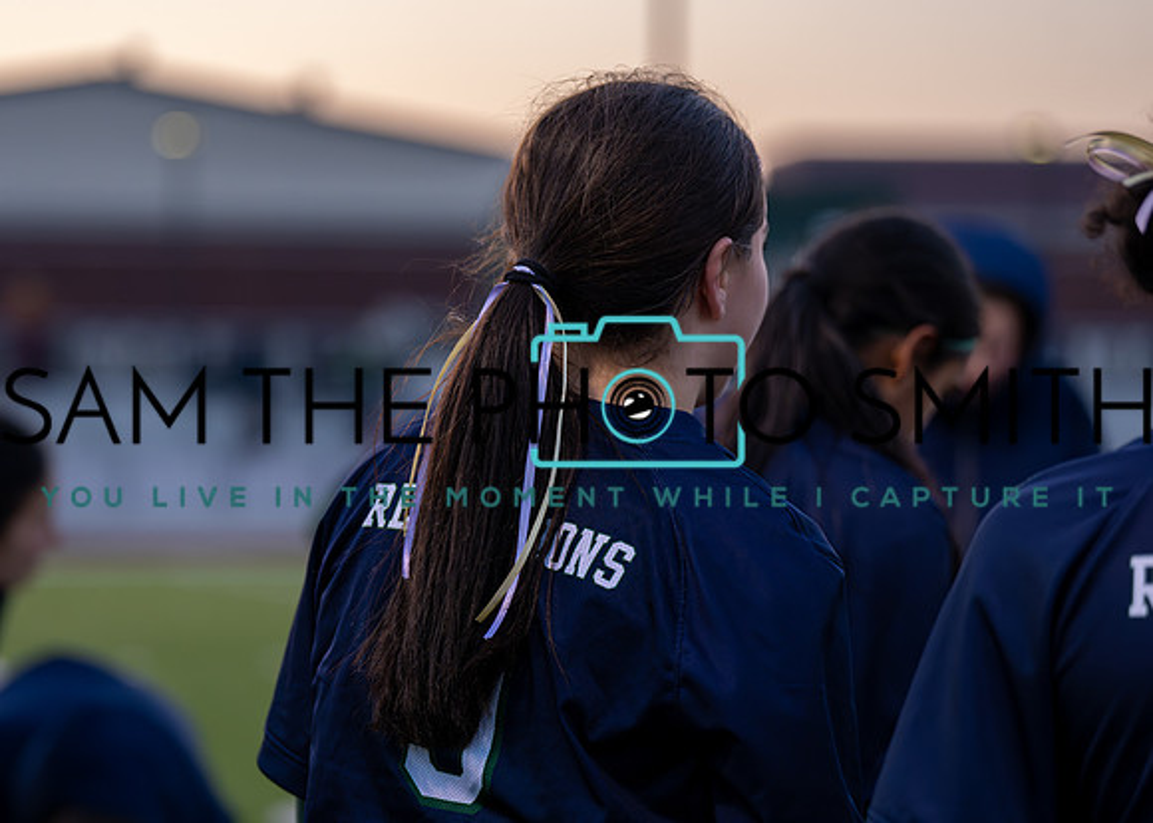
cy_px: 405
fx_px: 3889
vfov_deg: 12.1
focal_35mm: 119
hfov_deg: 16.8
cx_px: 454
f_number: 2.8
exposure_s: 1/1000
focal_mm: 100
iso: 1250
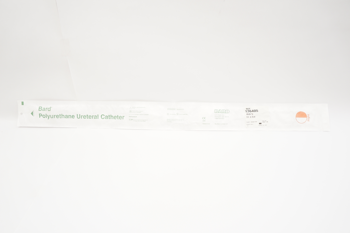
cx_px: 175
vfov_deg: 47.8
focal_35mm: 27
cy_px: 116
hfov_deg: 67.4
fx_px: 262
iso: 400
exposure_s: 1/60
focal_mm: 18
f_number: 5
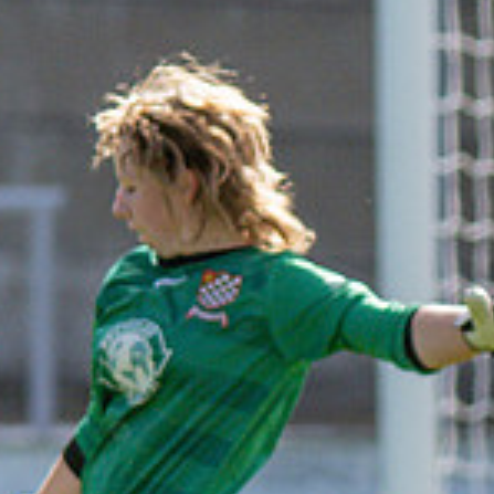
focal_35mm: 2647
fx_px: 42737
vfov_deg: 0.7
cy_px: 561
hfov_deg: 0.7
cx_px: 175
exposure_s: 1/3200
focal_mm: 300
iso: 200
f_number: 2.8
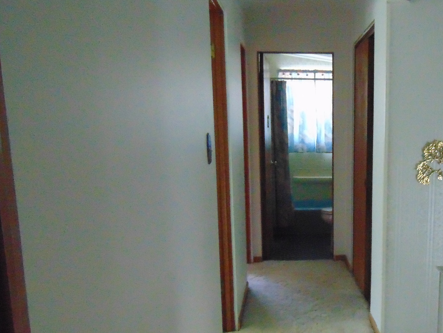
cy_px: 224
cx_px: 340
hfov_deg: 45.0
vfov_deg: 35.6
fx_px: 512
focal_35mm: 40
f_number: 3
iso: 800
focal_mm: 4.5
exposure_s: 1/50
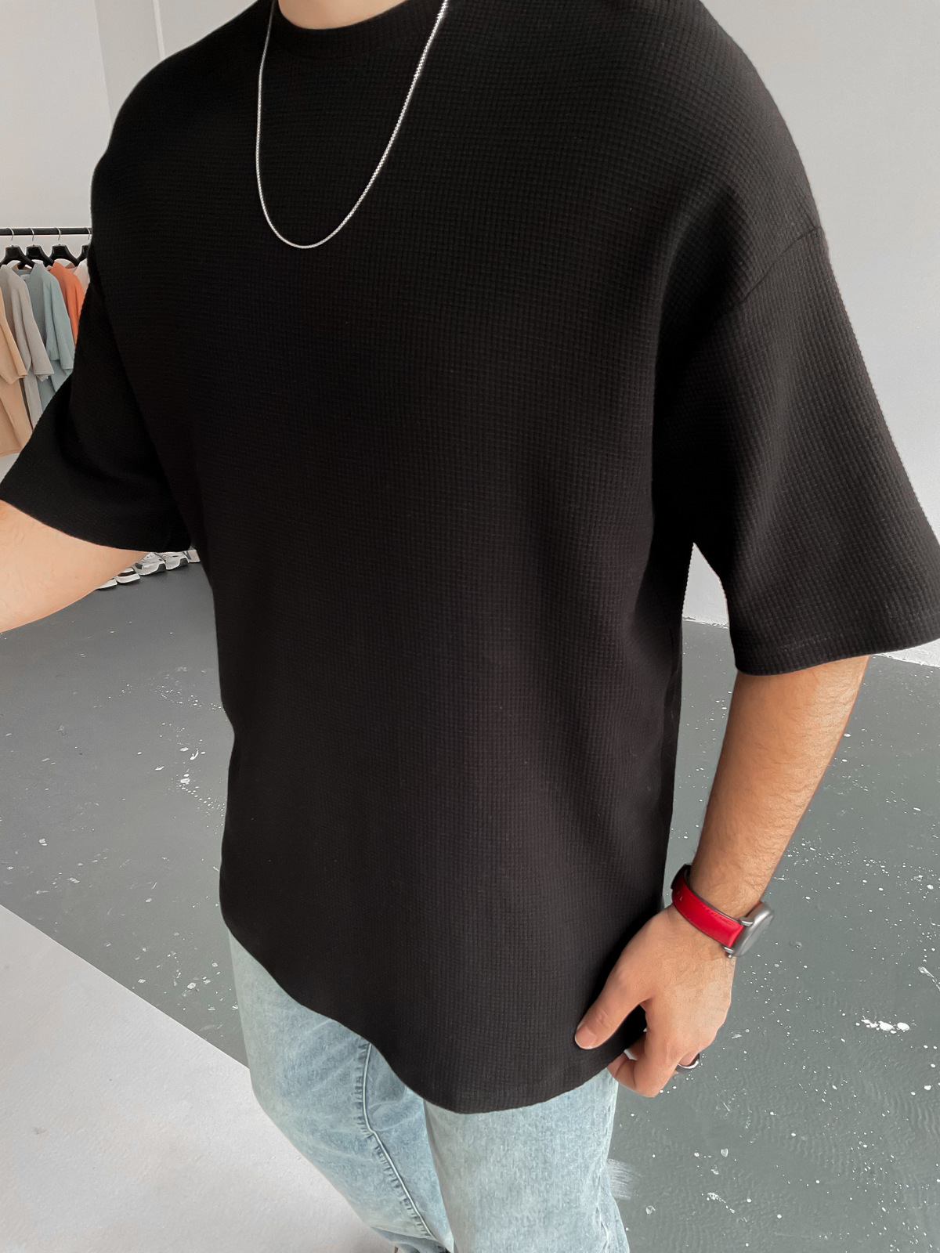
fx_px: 1050
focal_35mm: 29
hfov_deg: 48.2
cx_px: 470
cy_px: 626
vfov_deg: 61.7
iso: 125
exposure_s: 1/60
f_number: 1.8
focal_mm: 3
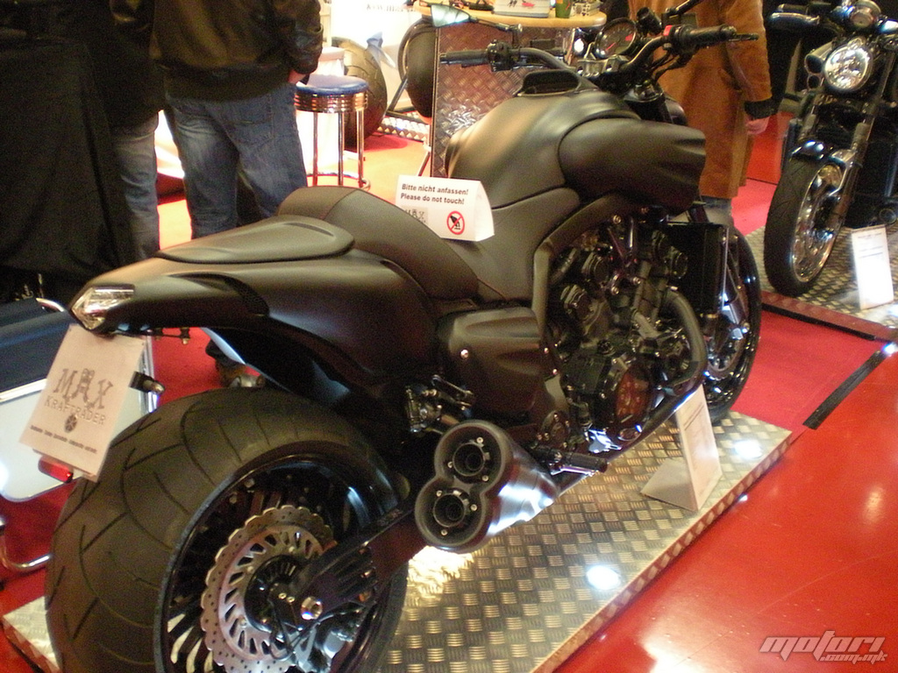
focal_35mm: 38
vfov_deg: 37.7
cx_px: 449
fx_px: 986
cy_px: 336
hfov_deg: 49.0
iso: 644
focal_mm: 6.3
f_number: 3.1
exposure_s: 1/8
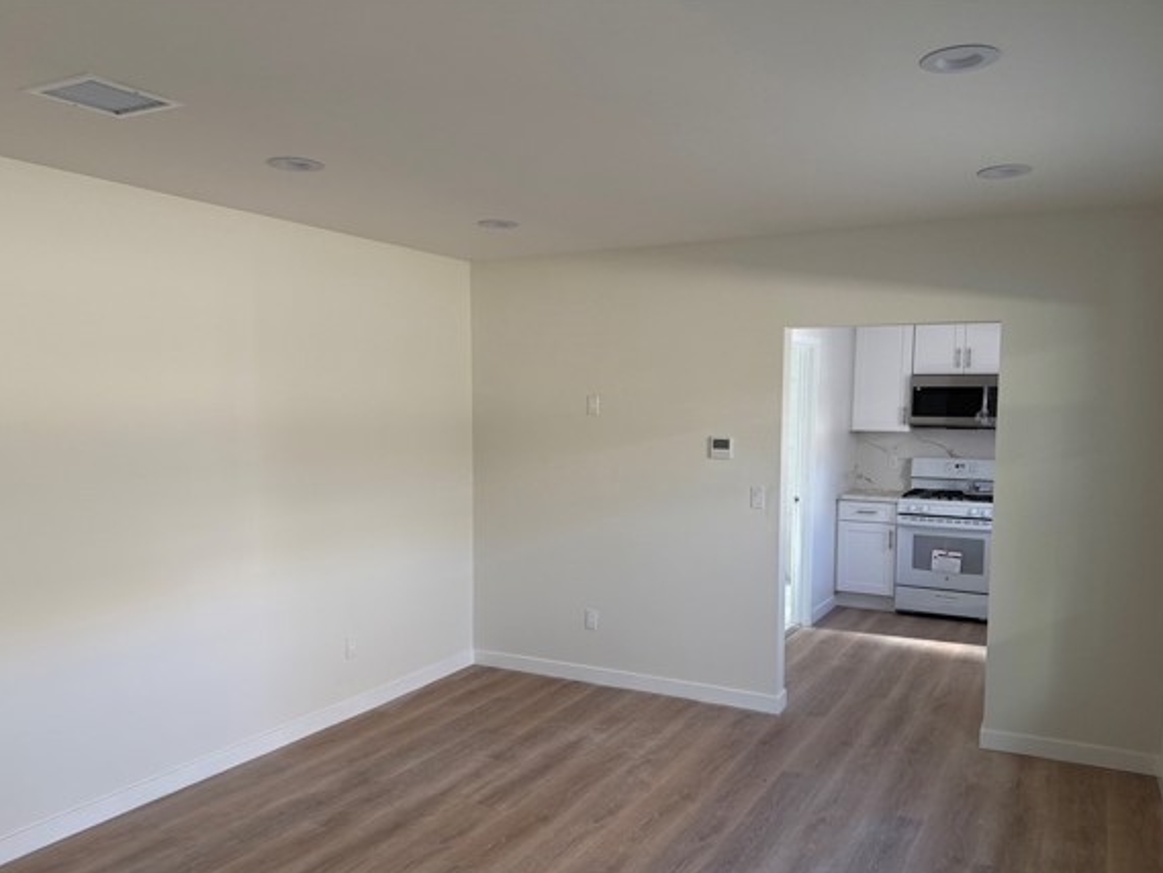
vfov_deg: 51.3
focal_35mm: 27
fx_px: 907
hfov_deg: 65.2
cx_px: 619
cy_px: 483
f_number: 1.78
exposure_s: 1/121
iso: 200
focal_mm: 6.76
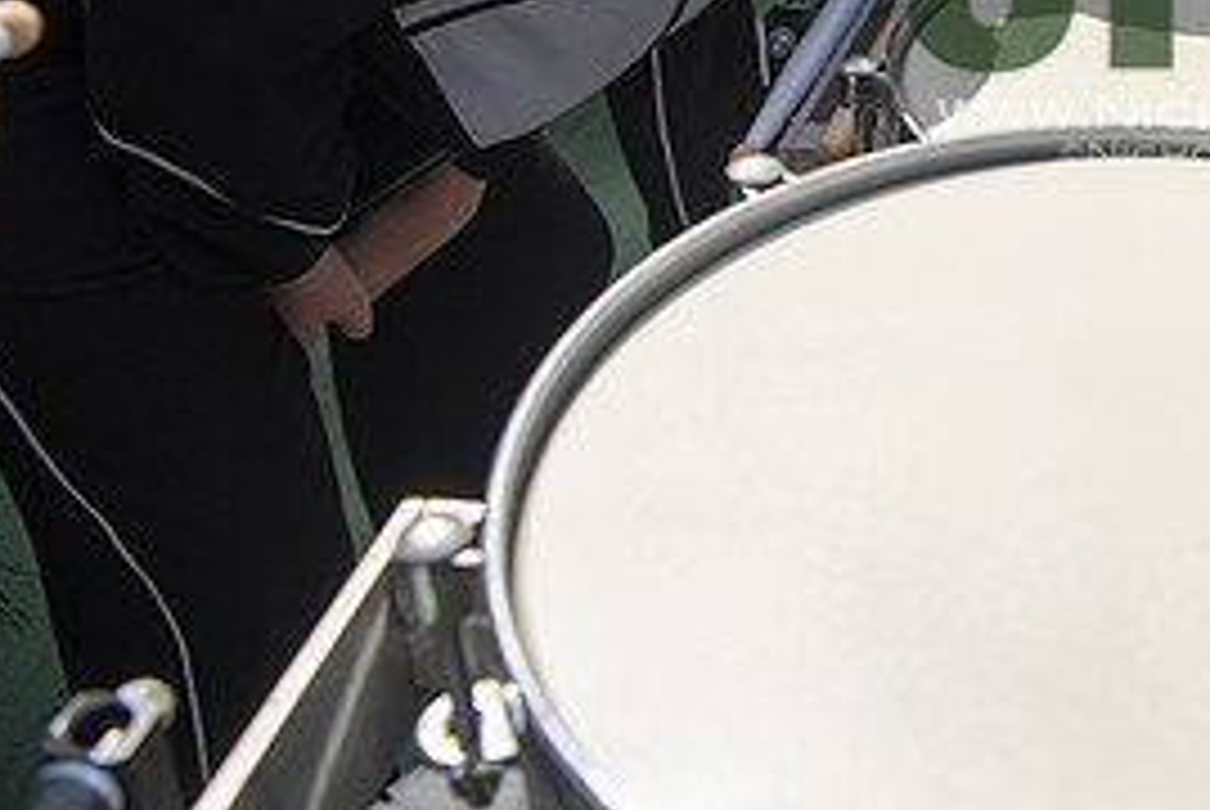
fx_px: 1884
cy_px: -47
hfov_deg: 32.4
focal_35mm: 56
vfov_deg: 23.0
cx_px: 1246
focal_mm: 26
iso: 200
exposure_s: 1/2500
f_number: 4.5
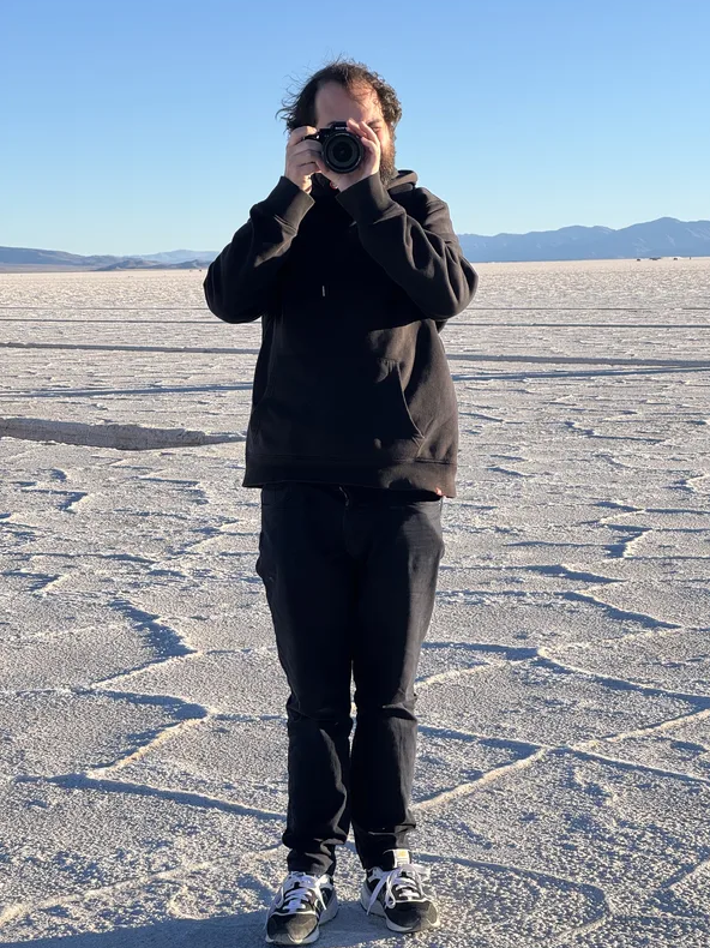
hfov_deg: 18.9
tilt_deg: -6.3
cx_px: 359
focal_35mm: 78
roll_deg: +1.9
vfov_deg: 25.0
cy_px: 473
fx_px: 2134
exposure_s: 1/550
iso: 25
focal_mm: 9
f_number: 2.8
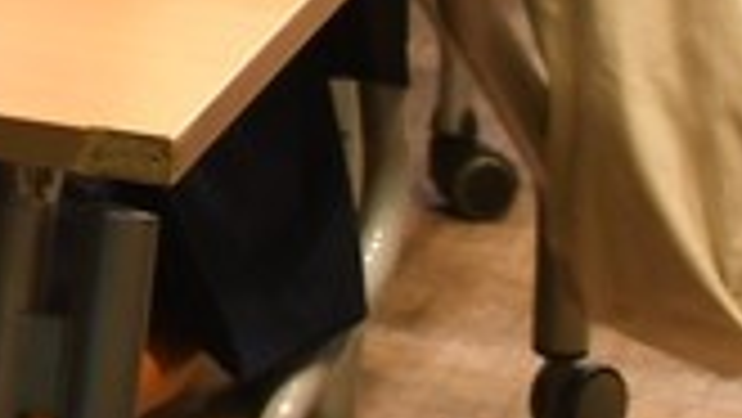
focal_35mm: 316
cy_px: -1225
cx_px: -2082
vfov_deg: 3.7
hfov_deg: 5.9
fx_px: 6220
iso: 1000
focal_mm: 26
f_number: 2.8
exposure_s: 1/80
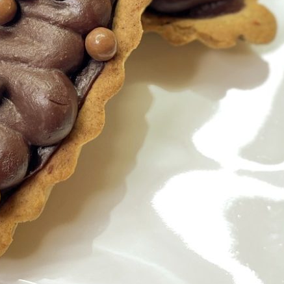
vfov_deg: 19.9
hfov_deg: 21.1
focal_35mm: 82
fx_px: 761
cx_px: 110
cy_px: -52
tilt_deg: -52.8
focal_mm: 4.2
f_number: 1.6
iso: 125
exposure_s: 1/50
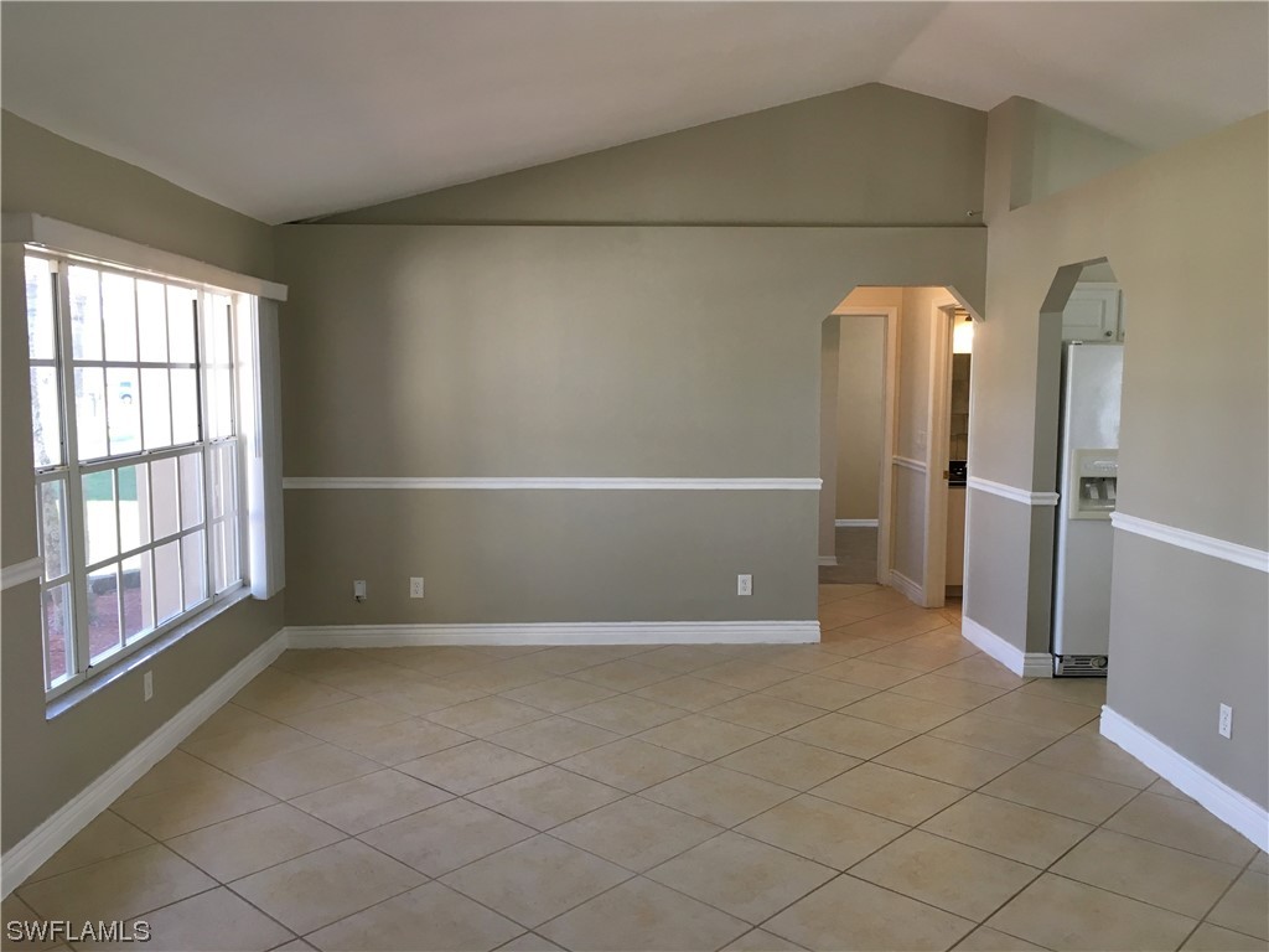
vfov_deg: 48.2
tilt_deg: -6.1
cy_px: 476
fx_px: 1063
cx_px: 634
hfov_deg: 61.7
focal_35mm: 29
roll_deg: +0.0
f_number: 2.2
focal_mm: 4.15
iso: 25
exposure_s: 1/30
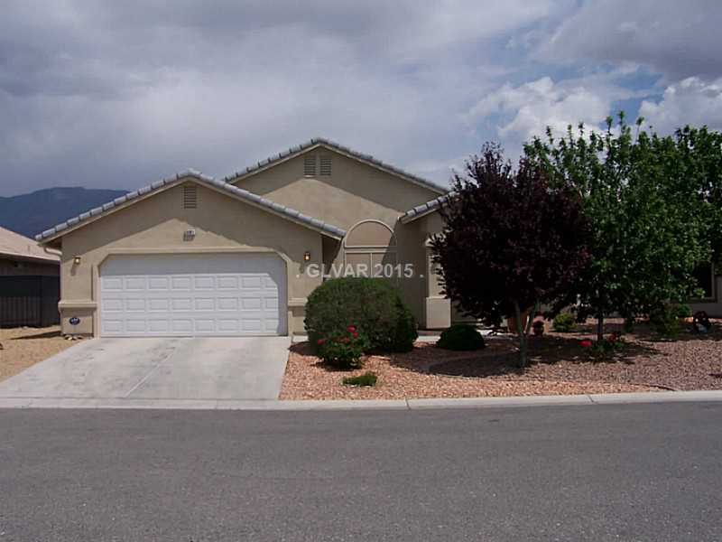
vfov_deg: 37.7
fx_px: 793
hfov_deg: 49.0
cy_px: 271
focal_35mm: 38
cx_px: 361
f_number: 5.6
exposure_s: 1/1000
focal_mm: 6.3
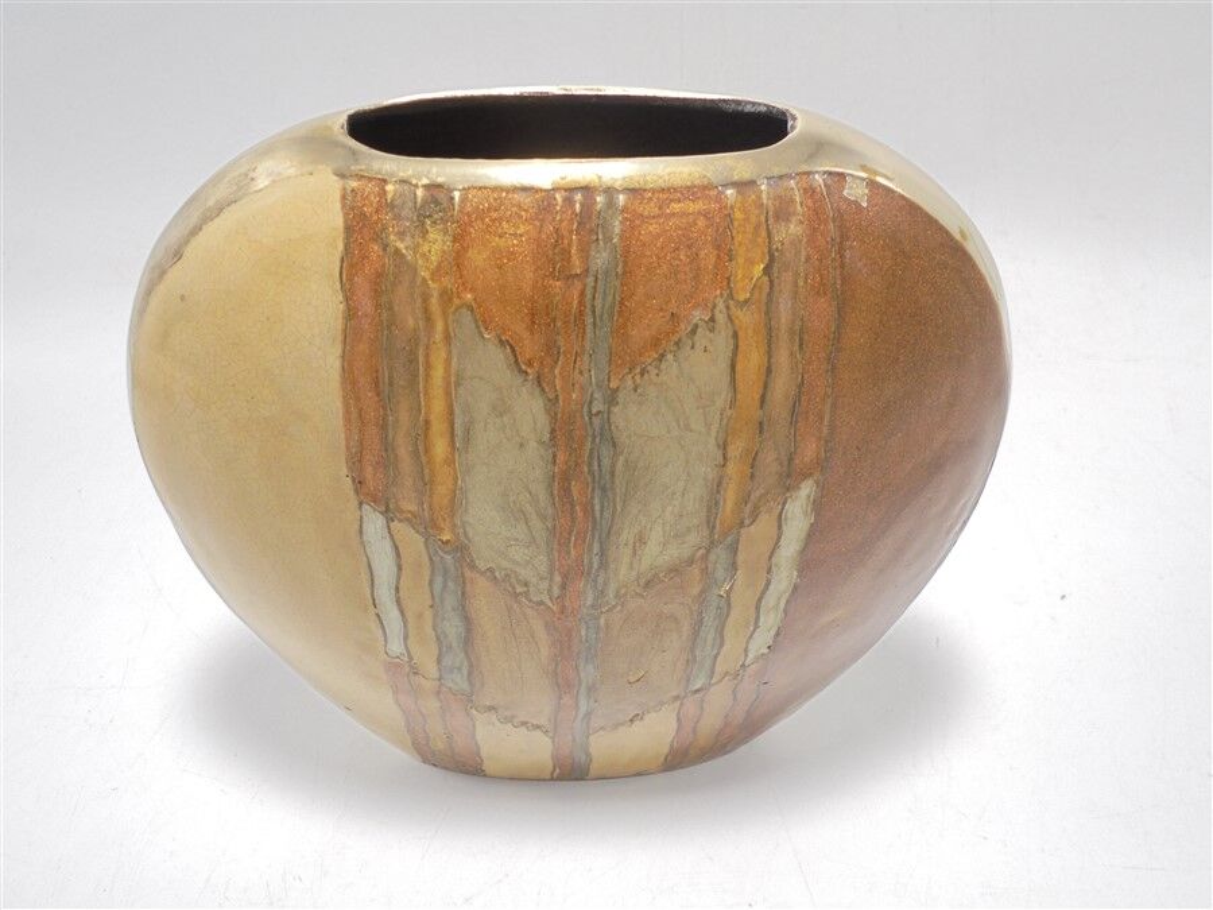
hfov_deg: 54.0
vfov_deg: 41.8
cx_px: 606
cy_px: 455
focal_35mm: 34
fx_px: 1191
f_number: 4
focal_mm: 6.1
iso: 100
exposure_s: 1/30
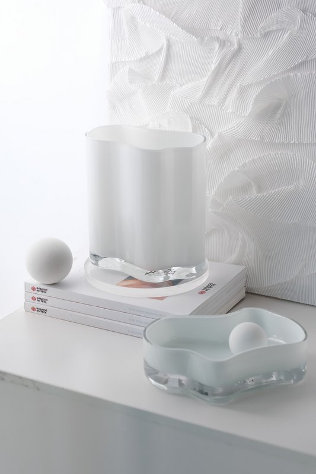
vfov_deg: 27.0
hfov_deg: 18.2
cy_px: 237
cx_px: 158
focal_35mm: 75
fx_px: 988
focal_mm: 50
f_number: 4.5
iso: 250
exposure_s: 1/75
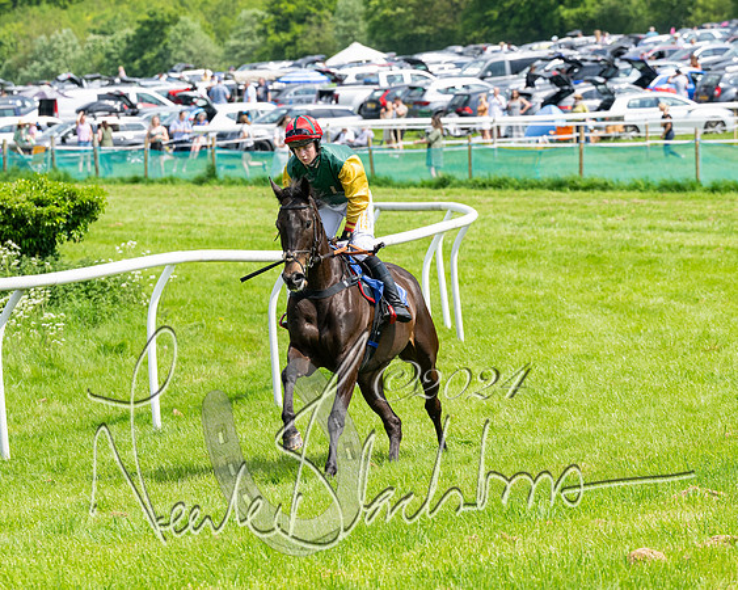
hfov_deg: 9.0
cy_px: 263
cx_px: 427
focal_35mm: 215
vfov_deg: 7.2
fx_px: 4692
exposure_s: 1/1600
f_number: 5
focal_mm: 125
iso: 200
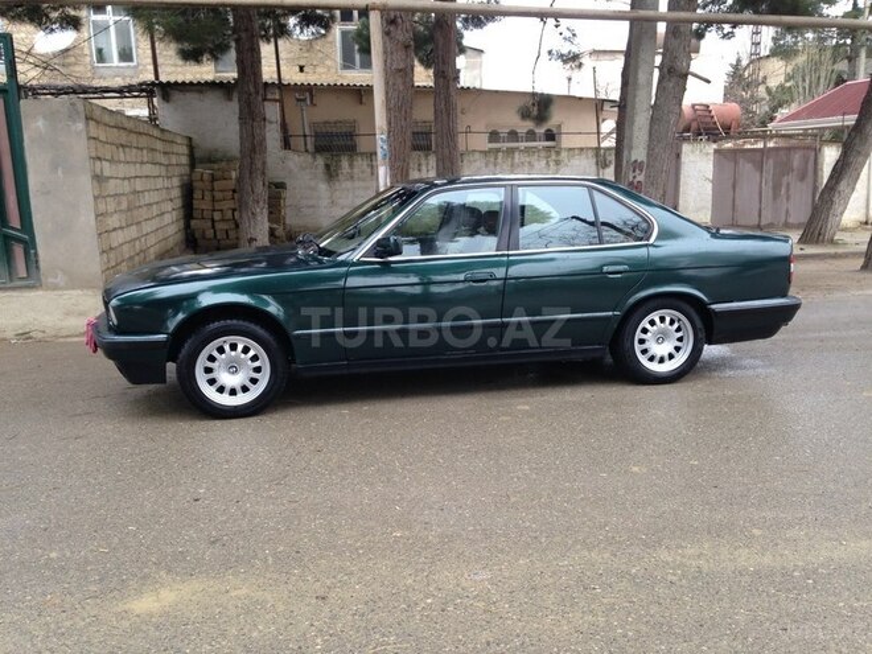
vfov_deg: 42.9
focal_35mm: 33
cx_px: 436
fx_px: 831
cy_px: 327
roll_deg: +1.0
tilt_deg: -11.0
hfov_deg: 55.4
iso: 50
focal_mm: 4.12
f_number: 2.4
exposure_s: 1/60
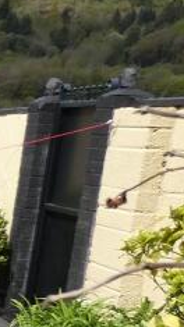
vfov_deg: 21.6
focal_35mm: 95
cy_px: 330
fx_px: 825
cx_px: -506
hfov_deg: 8.4
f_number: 3.2
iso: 80
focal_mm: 3.6
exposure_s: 1/800
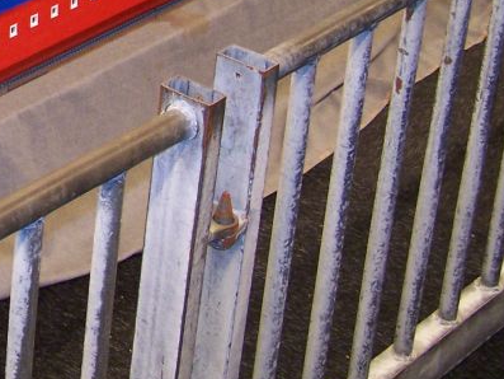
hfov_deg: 16.8
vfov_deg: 13.1
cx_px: -142
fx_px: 1617
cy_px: -56
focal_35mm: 111
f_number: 2.9
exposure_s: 1/4
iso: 140
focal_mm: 7.1
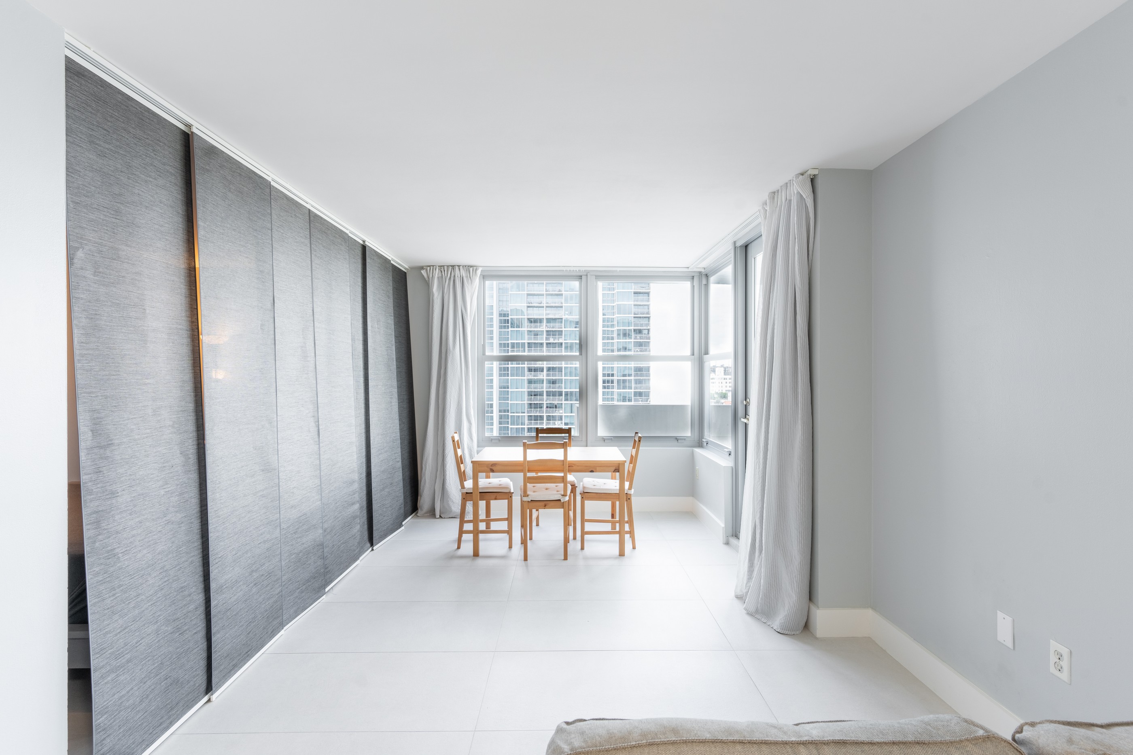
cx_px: 566
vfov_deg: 70.4
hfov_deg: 93.3
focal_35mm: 17
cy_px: 378
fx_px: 535
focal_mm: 17
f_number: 8
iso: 400
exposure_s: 1/160
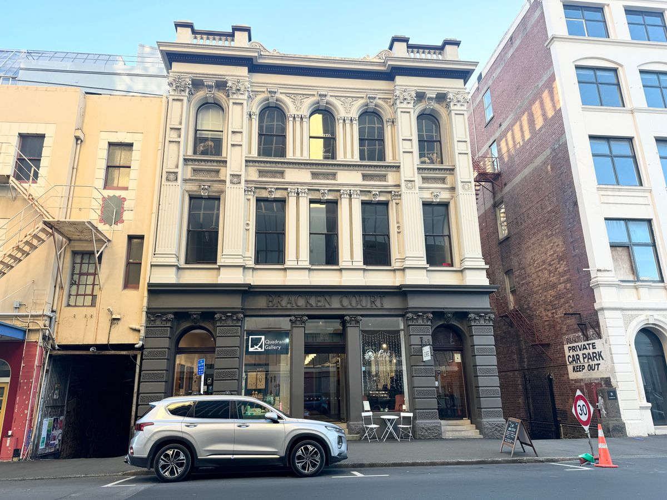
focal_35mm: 24
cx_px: 334
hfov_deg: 71.6
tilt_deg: +15.5
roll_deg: +1.0
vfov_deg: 56.8
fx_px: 462
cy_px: 250
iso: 64
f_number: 1.78
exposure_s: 1/216
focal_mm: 6.76
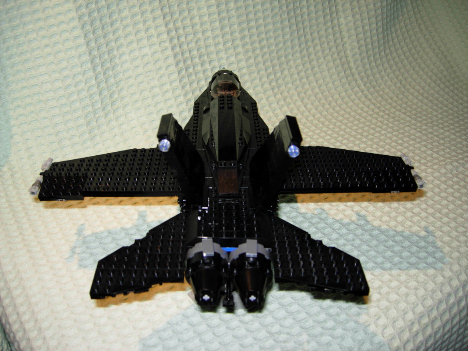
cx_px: 234
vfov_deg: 39.7
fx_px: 487
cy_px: 176
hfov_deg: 51.3
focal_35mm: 36
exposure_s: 1/45.2
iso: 50
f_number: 2.7
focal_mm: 7.5
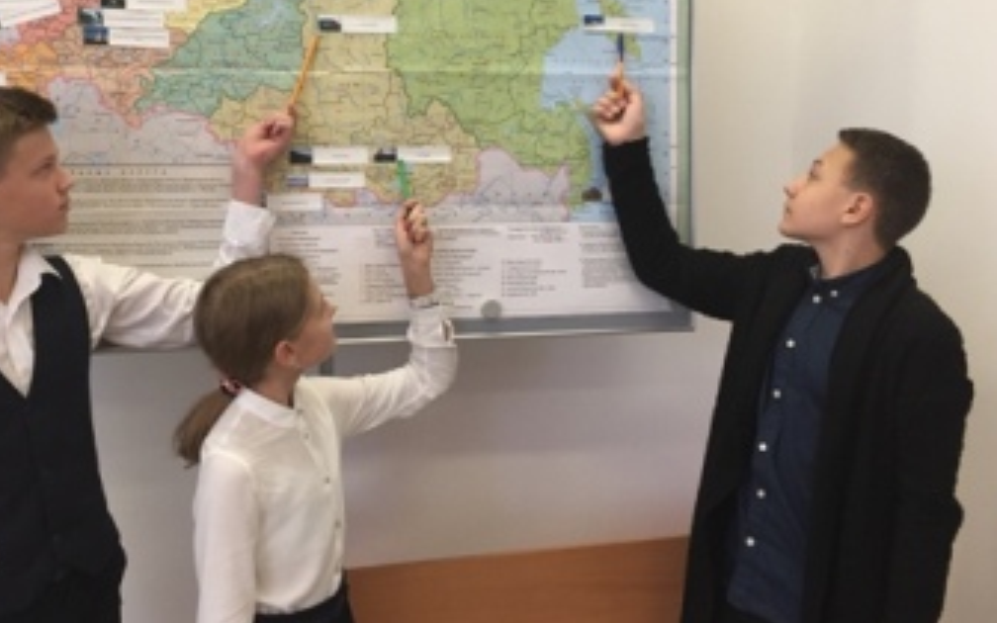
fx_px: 1114
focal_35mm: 41
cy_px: 222
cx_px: 433
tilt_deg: -2.1
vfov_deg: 31.1
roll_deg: -1.6
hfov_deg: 48.1
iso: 64
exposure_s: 1/33
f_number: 2.2
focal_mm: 4.15
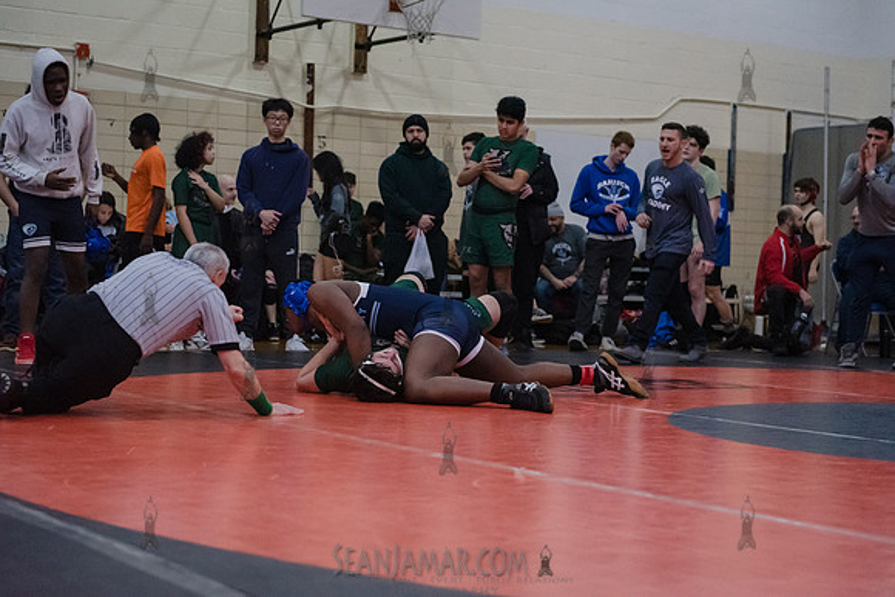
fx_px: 1641
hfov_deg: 30.5
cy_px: 298
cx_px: 448
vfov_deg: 20.6
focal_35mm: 66
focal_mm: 66
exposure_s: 1/400
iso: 8000
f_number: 3.2
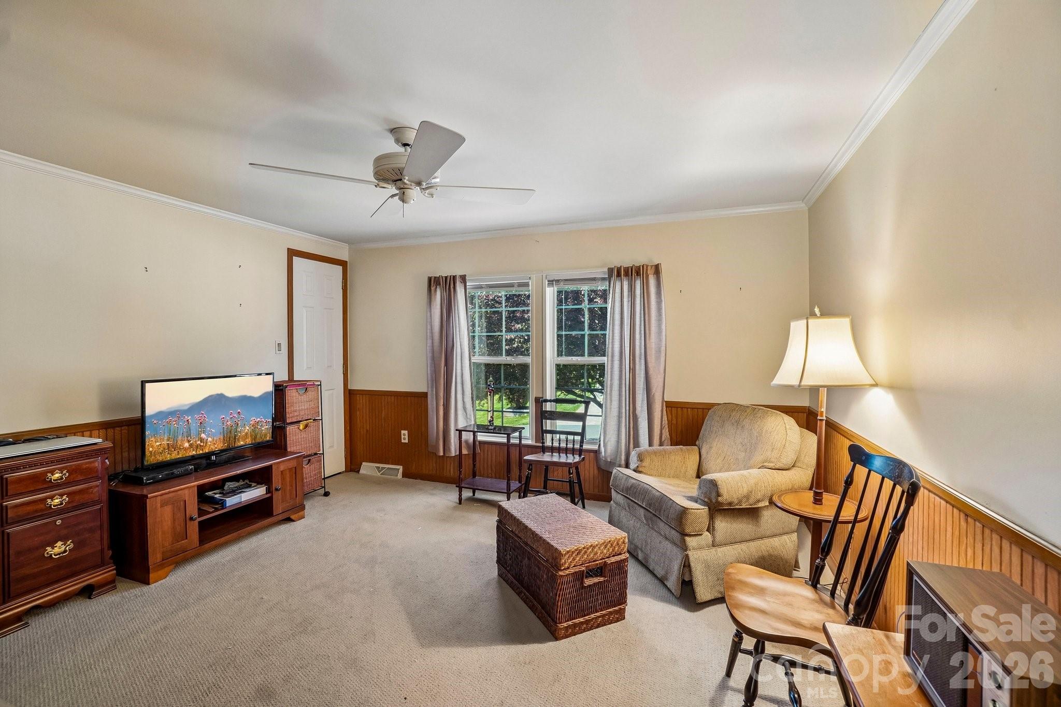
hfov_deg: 100.4
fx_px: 442
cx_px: 530
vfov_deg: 77.3
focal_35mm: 15
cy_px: 354
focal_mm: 10
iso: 400
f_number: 8
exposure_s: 1/8
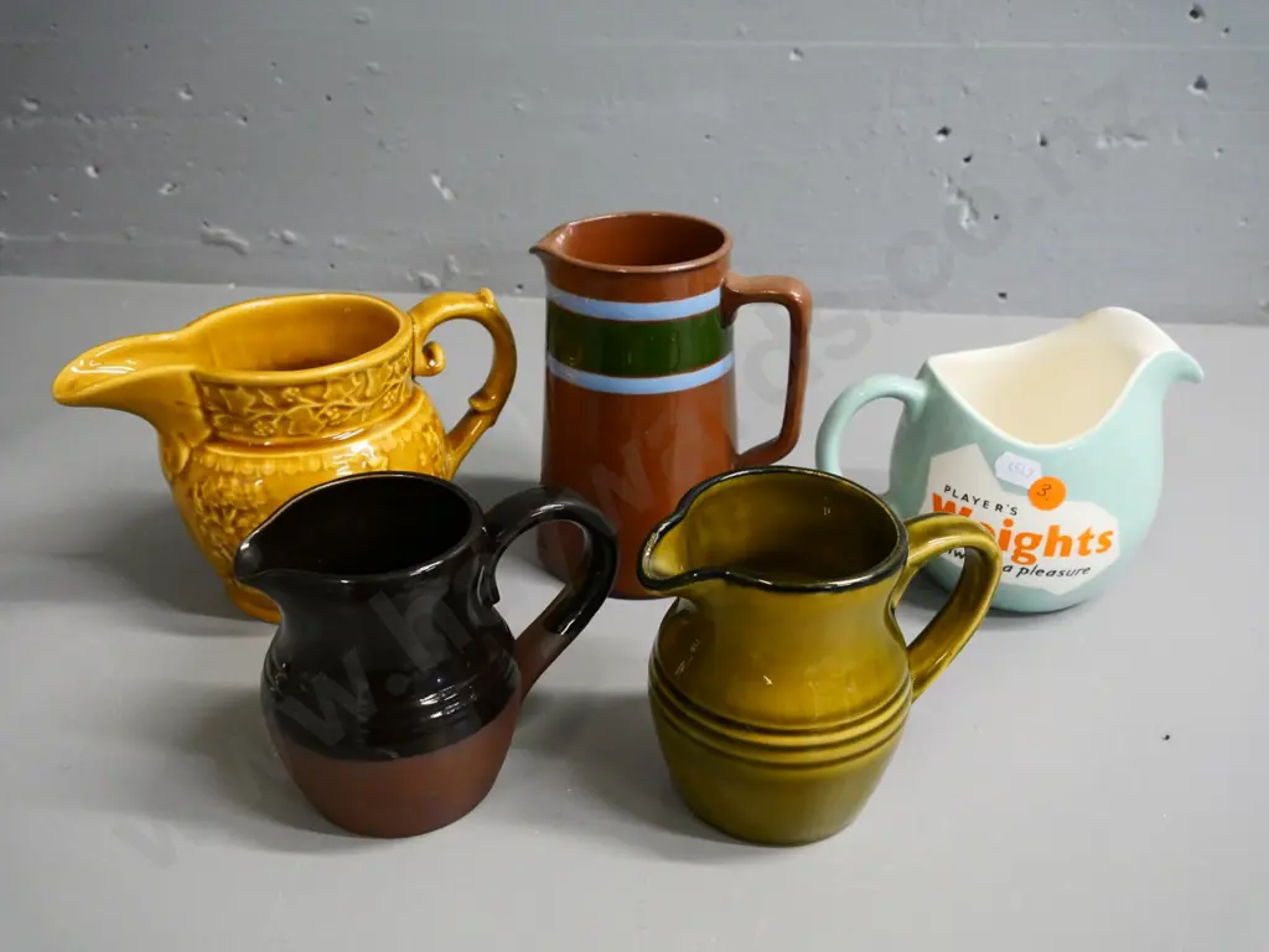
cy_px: 476
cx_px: 634
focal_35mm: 34
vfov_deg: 41.8
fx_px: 1246
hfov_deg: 54.0
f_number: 5.6
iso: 3200
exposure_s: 1/60
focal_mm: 17
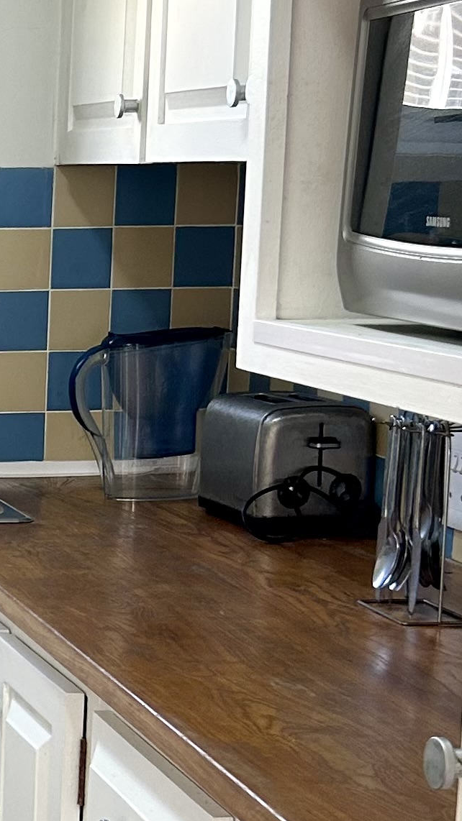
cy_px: 597
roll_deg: +0.2
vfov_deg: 21.2
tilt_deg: -10.9
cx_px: -436
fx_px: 2179
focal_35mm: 100
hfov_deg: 11.1
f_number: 1.5
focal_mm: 5.7
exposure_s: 1/100
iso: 80
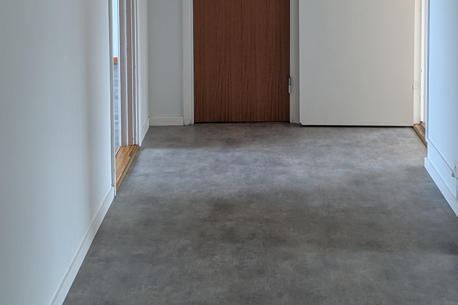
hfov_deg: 33.4
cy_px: -22
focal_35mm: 60
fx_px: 763
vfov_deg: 21.6
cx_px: 255
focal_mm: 6.81
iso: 276
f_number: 1.85
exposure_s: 1/24.9
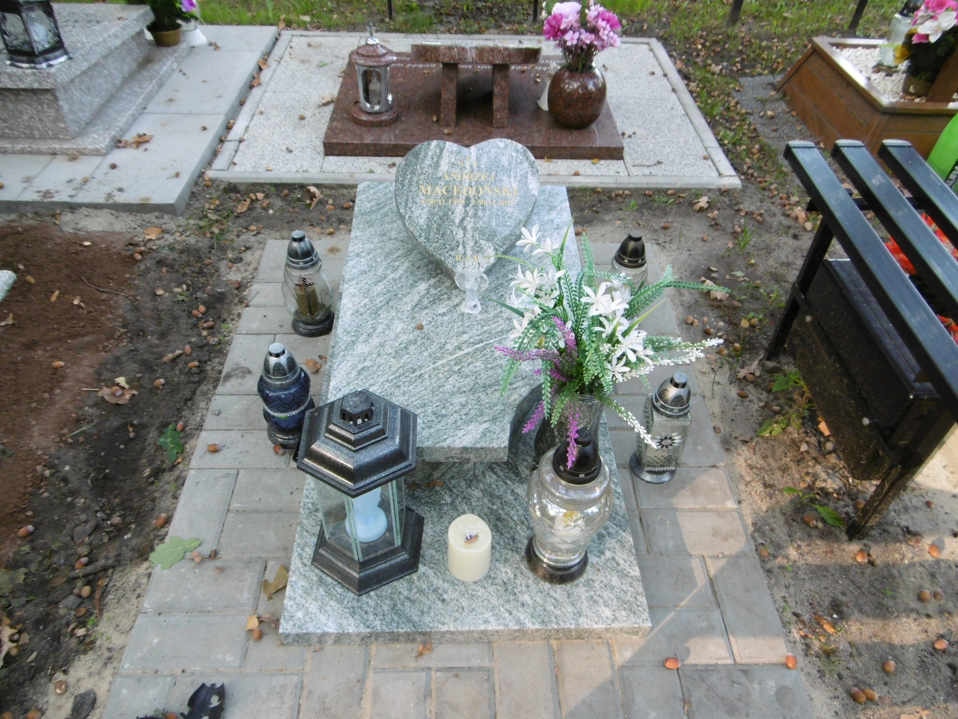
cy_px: 360
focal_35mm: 24
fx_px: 664
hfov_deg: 71.6
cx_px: 479
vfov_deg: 56.8
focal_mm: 4.3
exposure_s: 1/60
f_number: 3.1
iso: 160
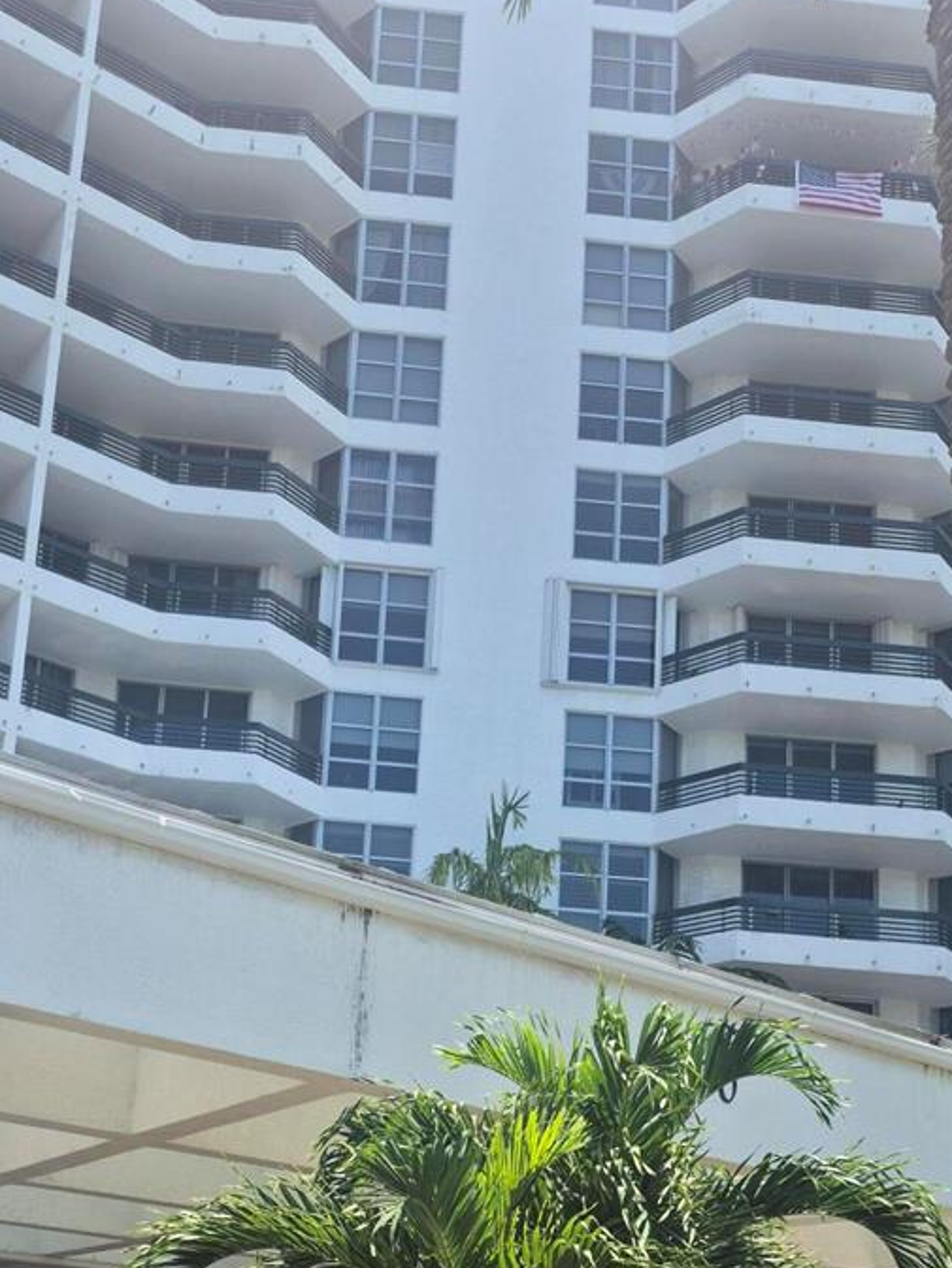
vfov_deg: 42.9
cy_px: 1080
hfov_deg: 35.0
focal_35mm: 41
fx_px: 1503
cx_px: 366
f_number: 1.8
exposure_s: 1/938
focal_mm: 5.4
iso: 25
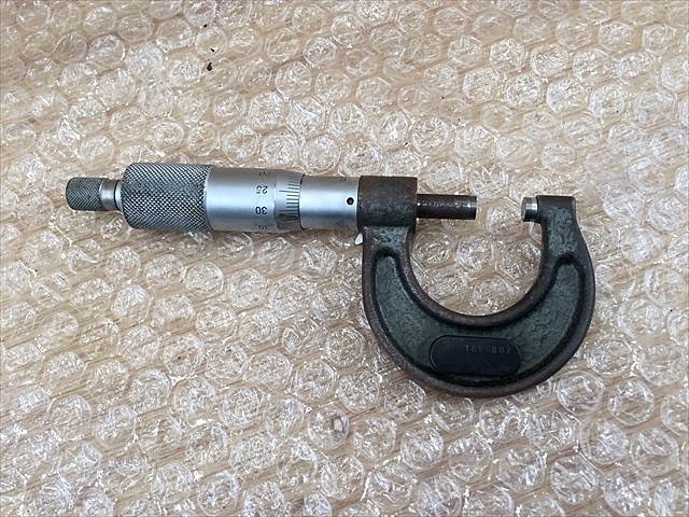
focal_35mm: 29
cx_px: 344
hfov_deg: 61.7
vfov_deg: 48.2
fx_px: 577
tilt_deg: -72.3
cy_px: 258
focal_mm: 4.15
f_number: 2.2
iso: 50
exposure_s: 1/30
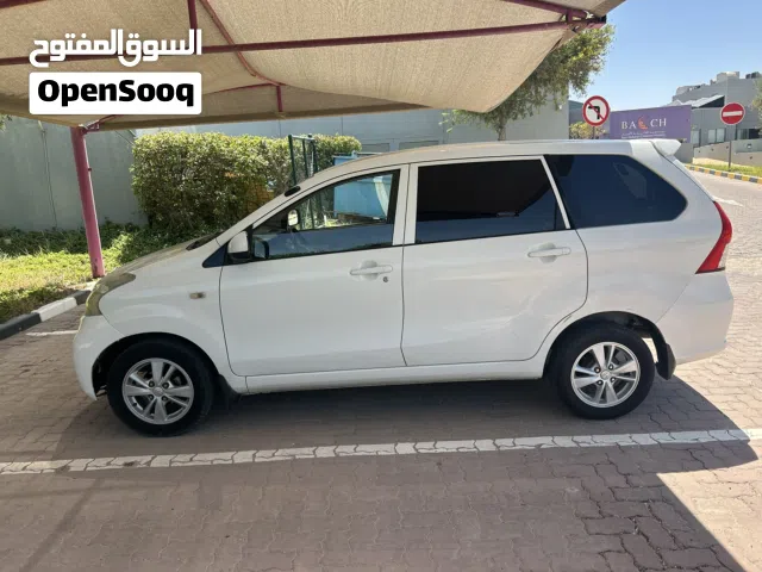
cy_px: 286
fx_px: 572
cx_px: 381
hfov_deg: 67.3
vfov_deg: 53.1
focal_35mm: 26
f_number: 1.5
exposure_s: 1/1224
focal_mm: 5.7
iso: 50
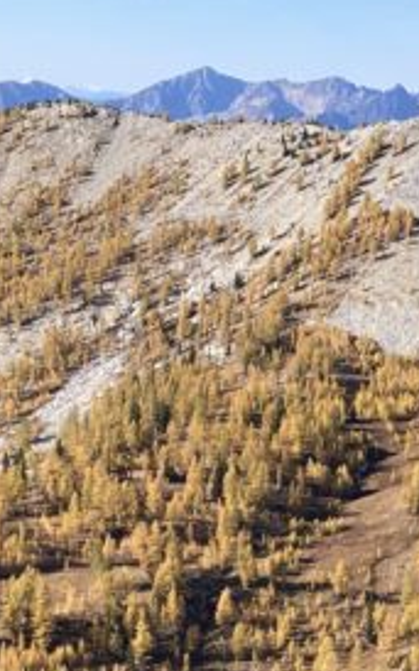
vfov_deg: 17.6
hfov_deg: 11.5
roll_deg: -4.1
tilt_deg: -20.2
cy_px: 867
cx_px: 522
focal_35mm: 111
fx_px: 2030
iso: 20
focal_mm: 3.99
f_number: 1.8
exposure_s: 1/952
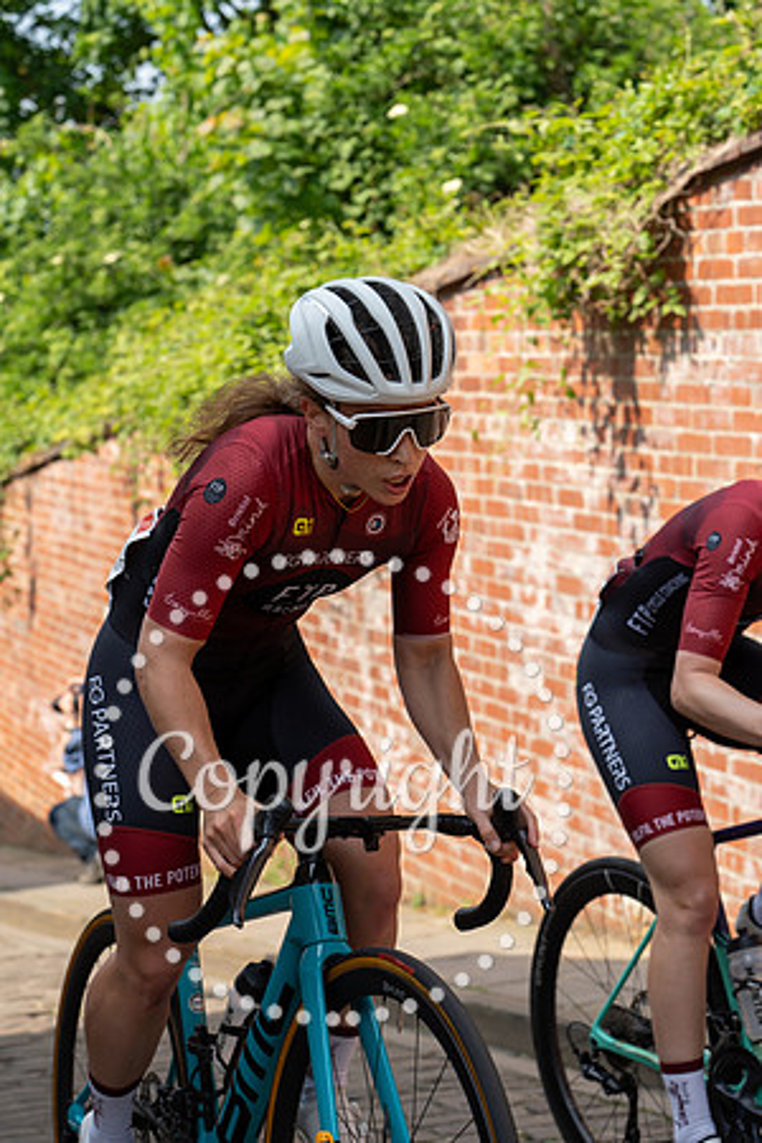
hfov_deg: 18.7
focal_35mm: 73
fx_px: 2318
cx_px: 381
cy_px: 572
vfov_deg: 27.7
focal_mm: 73
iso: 200
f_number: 5.6
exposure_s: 1/640
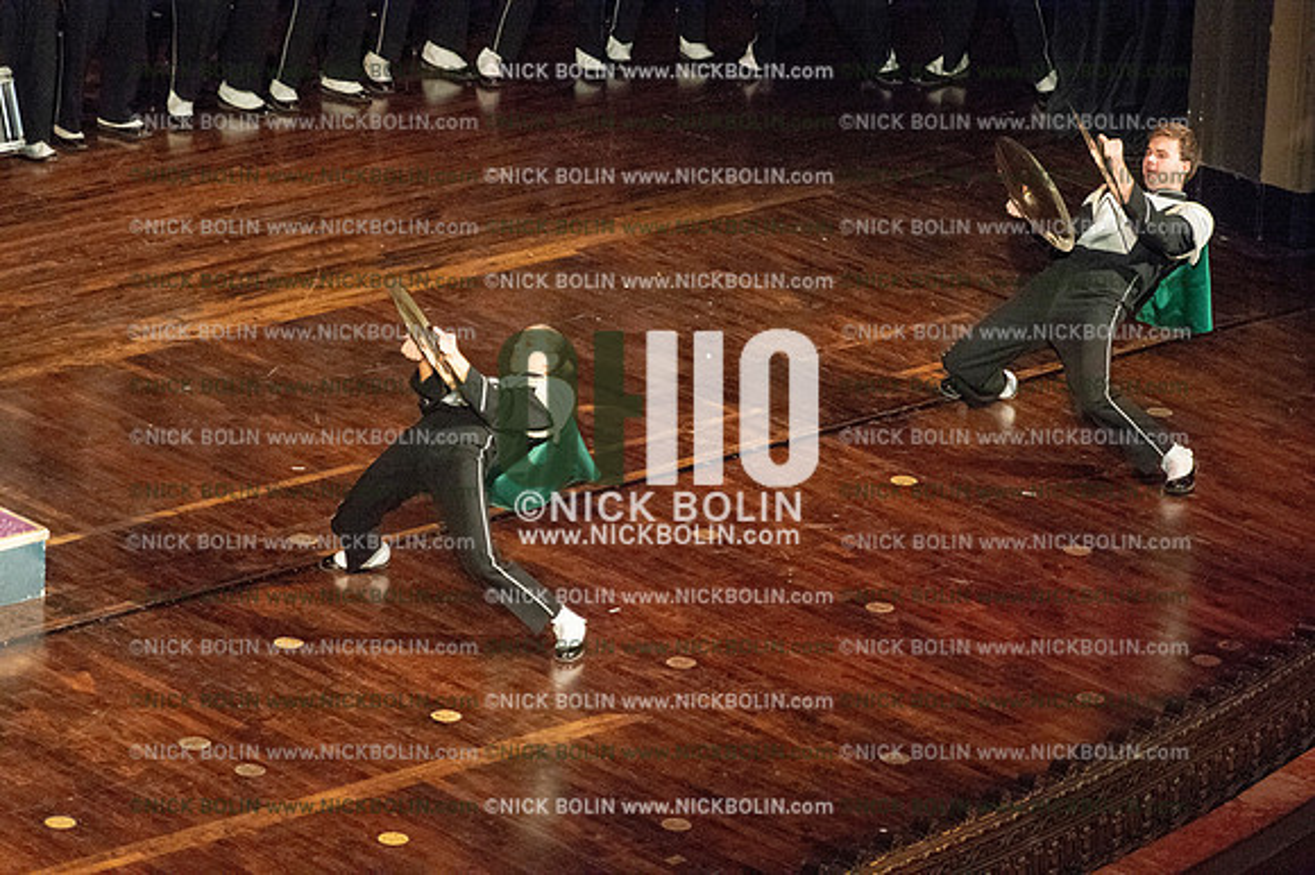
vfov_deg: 6.9
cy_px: 438
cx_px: 658
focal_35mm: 200
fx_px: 7301
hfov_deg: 10.3
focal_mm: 200
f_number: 5.6
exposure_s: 1/500
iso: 8000
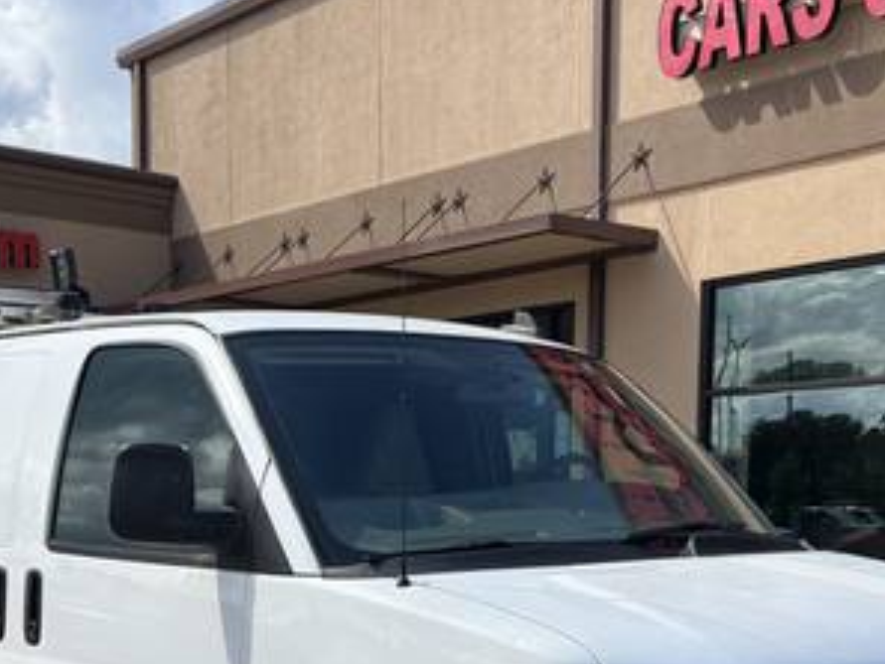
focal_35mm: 56
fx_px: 1432
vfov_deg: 25.0
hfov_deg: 34.3
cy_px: 649
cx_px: 417
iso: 50
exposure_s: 1/2857
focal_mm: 5.96
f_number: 1.6
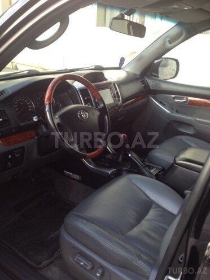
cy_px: 140
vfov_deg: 52.6
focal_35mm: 35
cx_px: 105
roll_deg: -3.9
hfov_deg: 40.7
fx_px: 283
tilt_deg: -25.3
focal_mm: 4.28
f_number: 2.4
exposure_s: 1/120
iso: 50
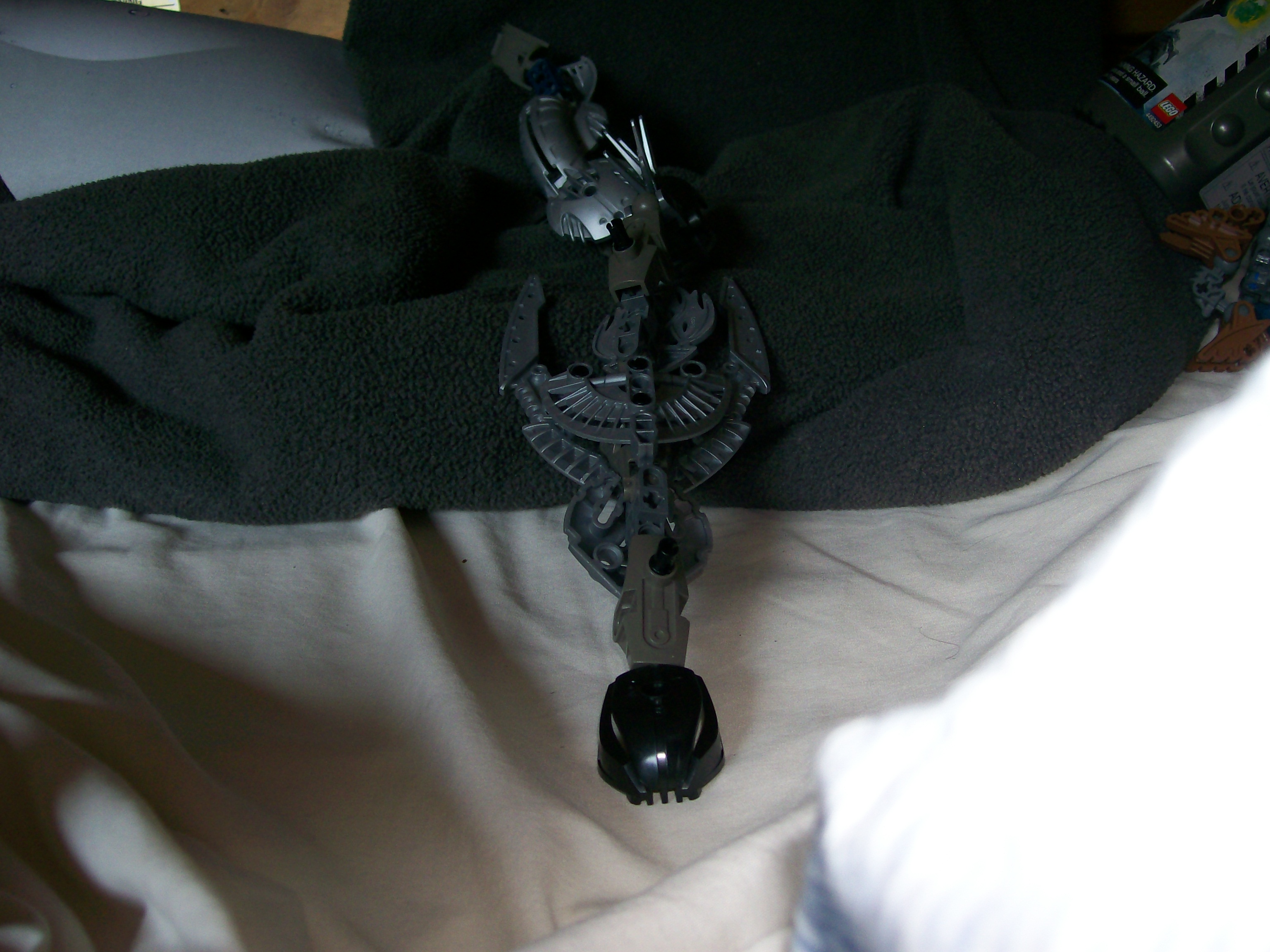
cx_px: 635
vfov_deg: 39.7
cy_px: 476
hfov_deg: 51.4
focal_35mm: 36
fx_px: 1321
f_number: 2.7
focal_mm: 6
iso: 80
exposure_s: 1/64
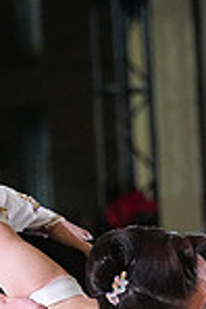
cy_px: 493
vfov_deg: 3.2
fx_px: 5437
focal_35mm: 635
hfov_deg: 2.2
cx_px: 165
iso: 10000
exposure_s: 1/400
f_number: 5.6
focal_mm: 162
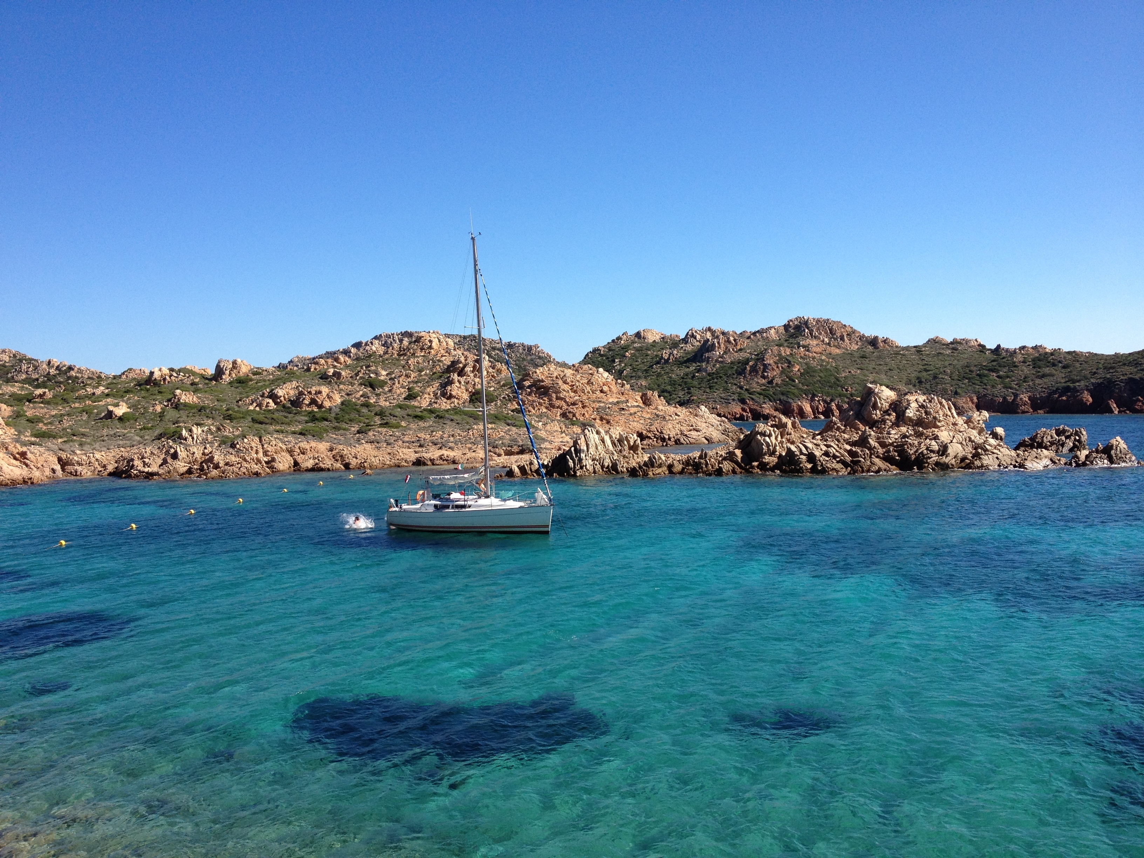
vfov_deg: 40.7
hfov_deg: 52.6
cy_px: 429
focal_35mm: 35
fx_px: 1157
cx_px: 572
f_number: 2.4
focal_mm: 4.28
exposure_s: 1/1453
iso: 64
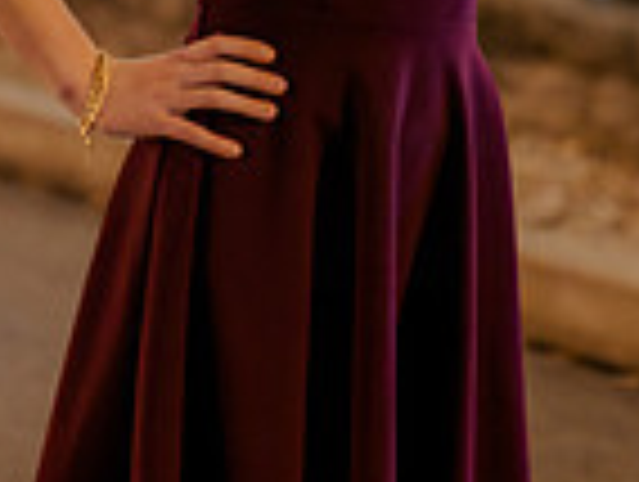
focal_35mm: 196
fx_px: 3624
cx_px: 198
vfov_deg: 7.5
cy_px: -209
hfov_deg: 10.1
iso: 2500
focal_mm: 50
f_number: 1.4
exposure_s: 1/200
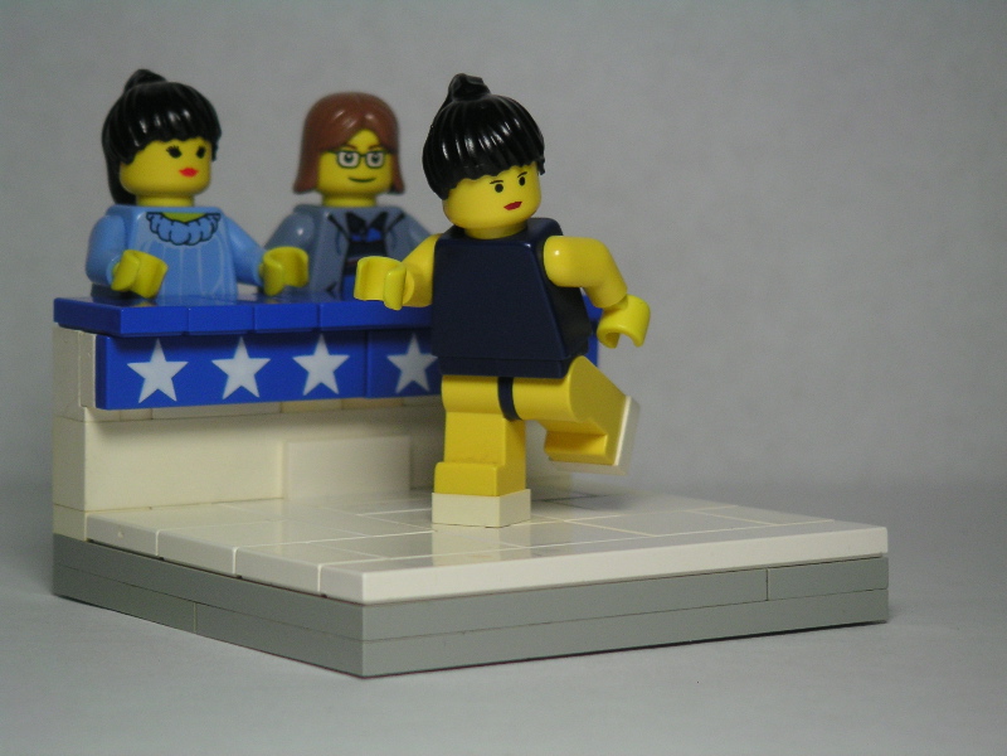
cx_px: 504
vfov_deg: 13.3
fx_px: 3229
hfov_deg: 17.7
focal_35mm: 111
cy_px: 378
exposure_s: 1/111
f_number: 3.6
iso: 80
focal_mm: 17.1
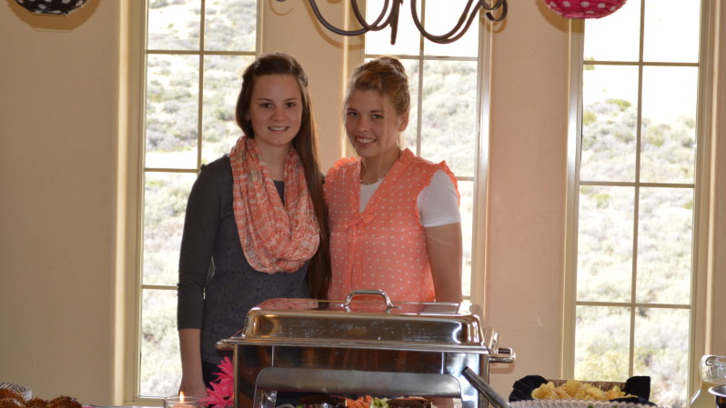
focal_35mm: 87
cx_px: 363
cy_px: 209
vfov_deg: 14.0
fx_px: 1666
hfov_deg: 24.6
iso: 400
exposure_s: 1/125
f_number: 5.6
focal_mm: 55
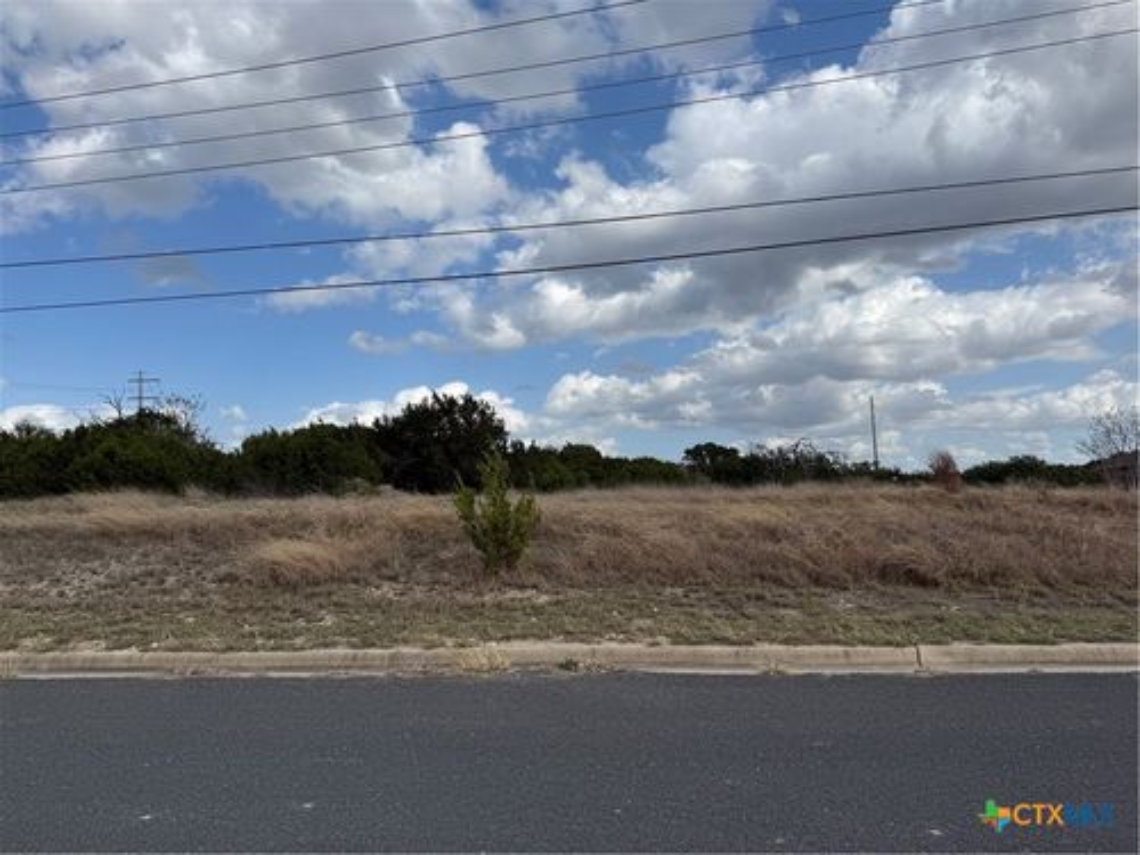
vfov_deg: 56.8
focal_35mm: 24
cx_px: 570
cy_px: 428
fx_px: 790
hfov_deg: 71.6
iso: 80
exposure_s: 1/5714
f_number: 1.78
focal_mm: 6.76
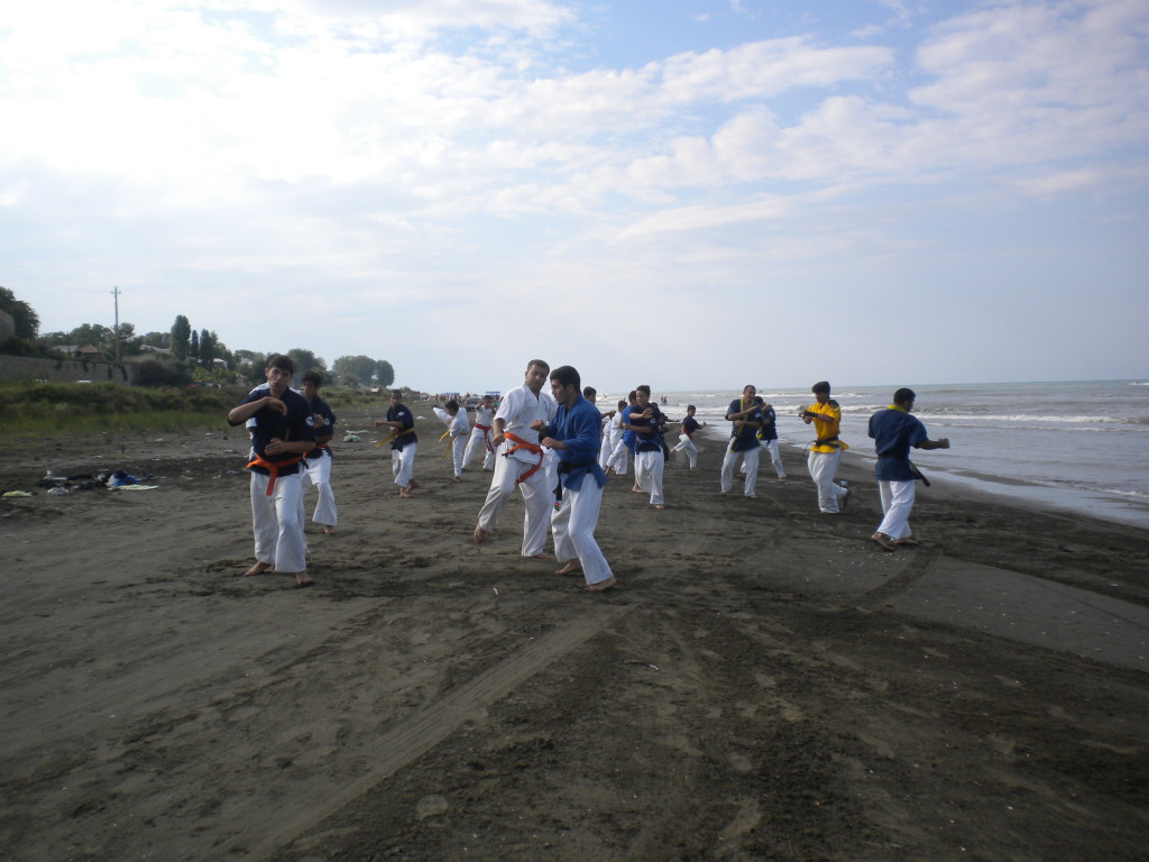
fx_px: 1162
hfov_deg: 52.6
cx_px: 574
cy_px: 431
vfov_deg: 40.7
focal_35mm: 35
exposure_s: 1/654
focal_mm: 6.3
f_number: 4.6
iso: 80
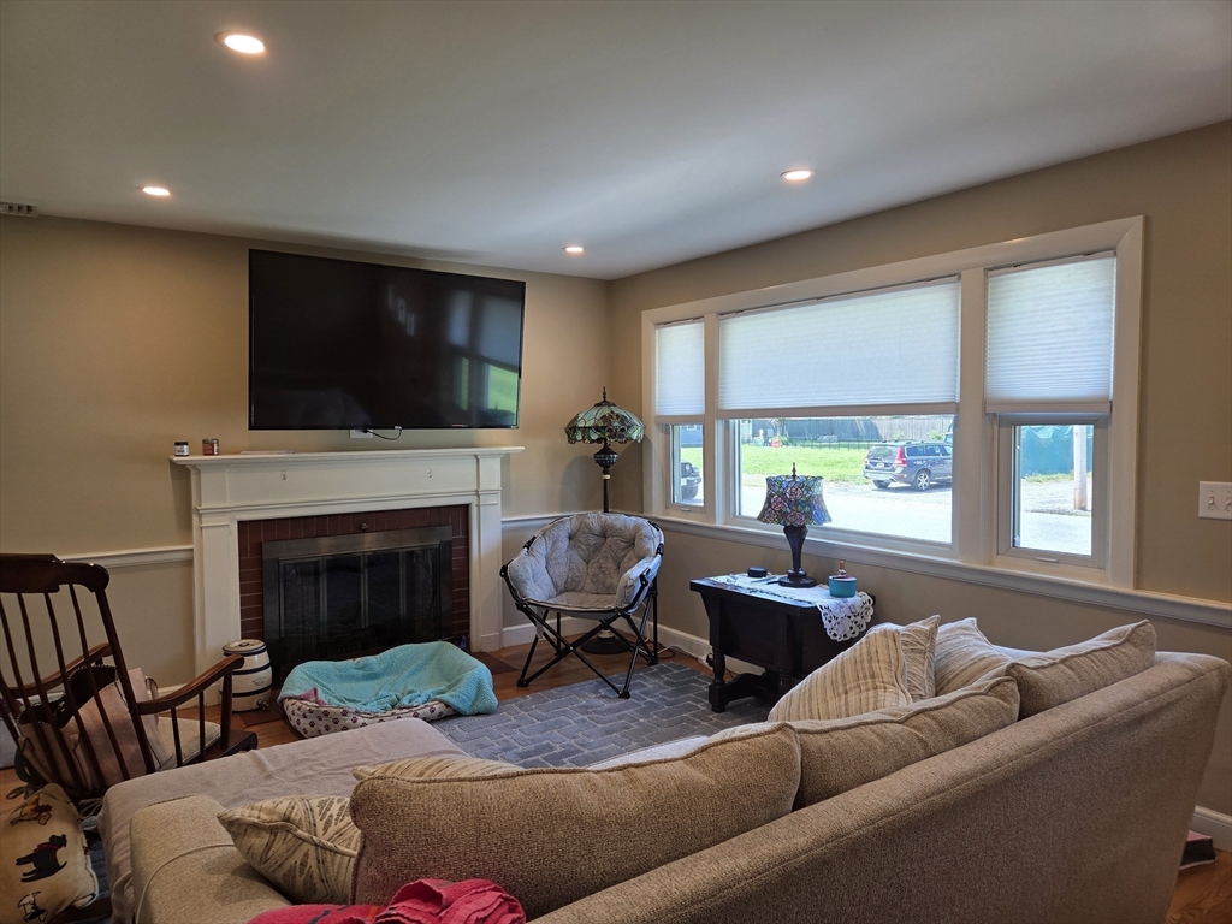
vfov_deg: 58.9
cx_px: 616
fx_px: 819
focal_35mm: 23
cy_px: 462
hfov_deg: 73.9
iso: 64
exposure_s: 1/120
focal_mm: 5.4
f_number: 1.8
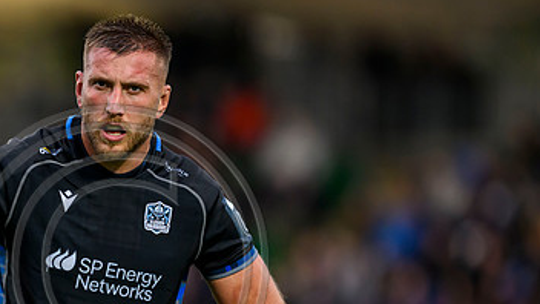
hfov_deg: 2.8
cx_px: 94
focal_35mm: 764
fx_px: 10939
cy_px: 240
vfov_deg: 1.6
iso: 2000
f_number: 3.2
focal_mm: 400
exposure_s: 1/2500
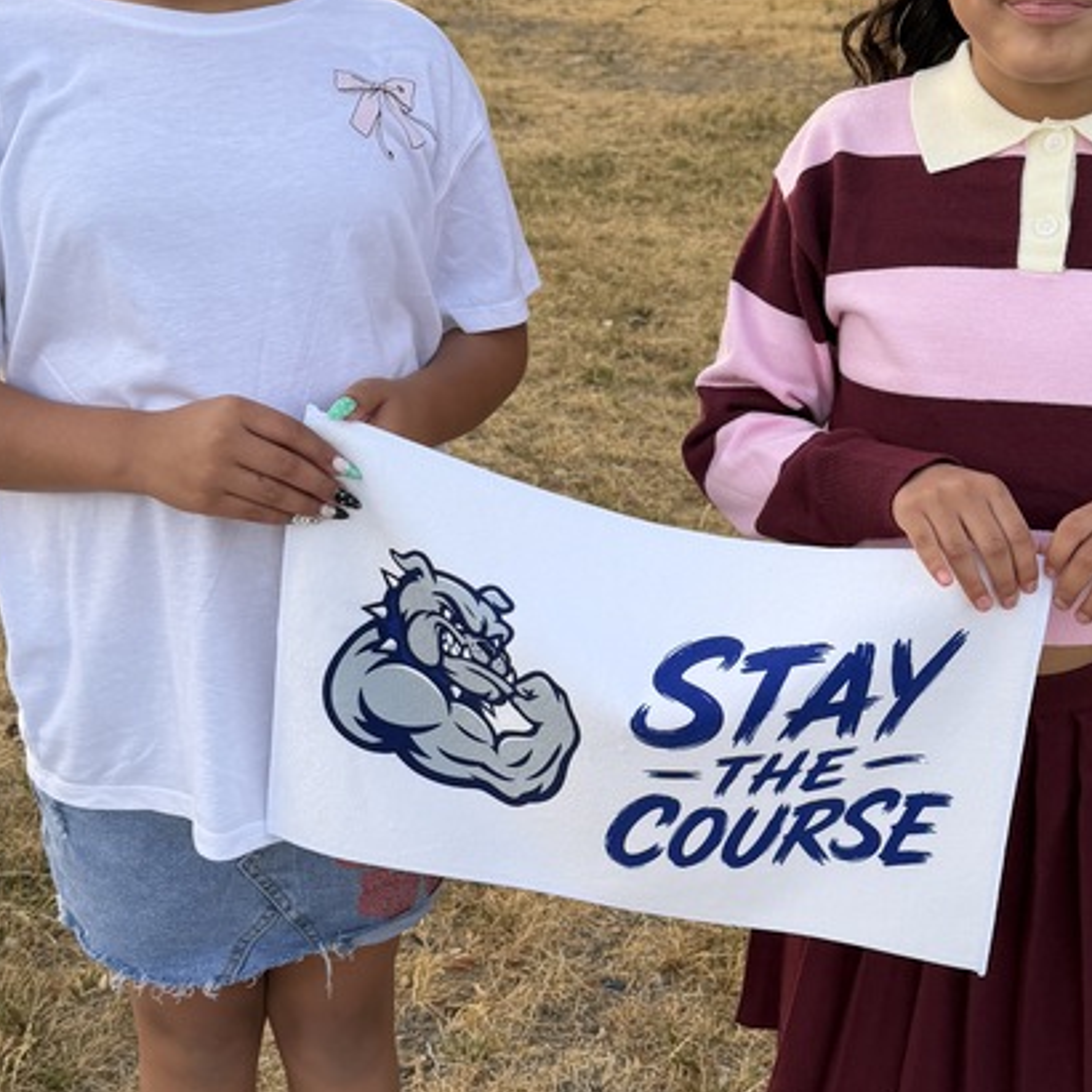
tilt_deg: -22.0
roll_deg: +0.0
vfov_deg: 32.2
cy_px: 554
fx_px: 1892
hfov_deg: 32.1
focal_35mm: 53
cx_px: 645
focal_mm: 6.76
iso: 100
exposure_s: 1/535
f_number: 1.78
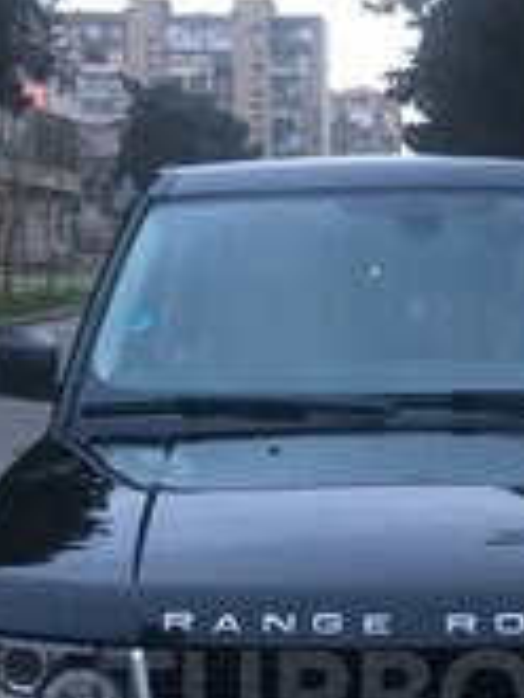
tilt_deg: -13.0
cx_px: 427
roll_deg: -0.4
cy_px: 698
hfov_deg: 16.9
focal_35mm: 87
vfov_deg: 21.7
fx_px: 1754
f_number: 2.2
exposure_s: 1/33
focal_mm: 4.15
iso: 200
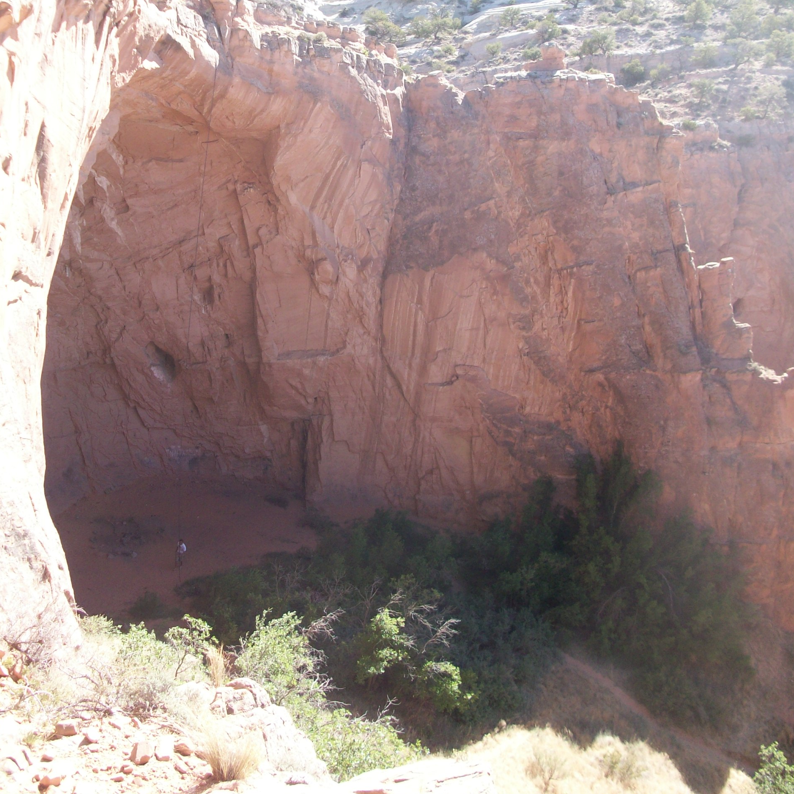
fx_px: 1064
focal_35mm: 41
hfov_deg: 40.9
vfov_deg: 40.6
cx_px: 397
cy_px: 298
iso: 64
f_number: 2.8
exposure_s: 1/210
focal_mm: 5.7
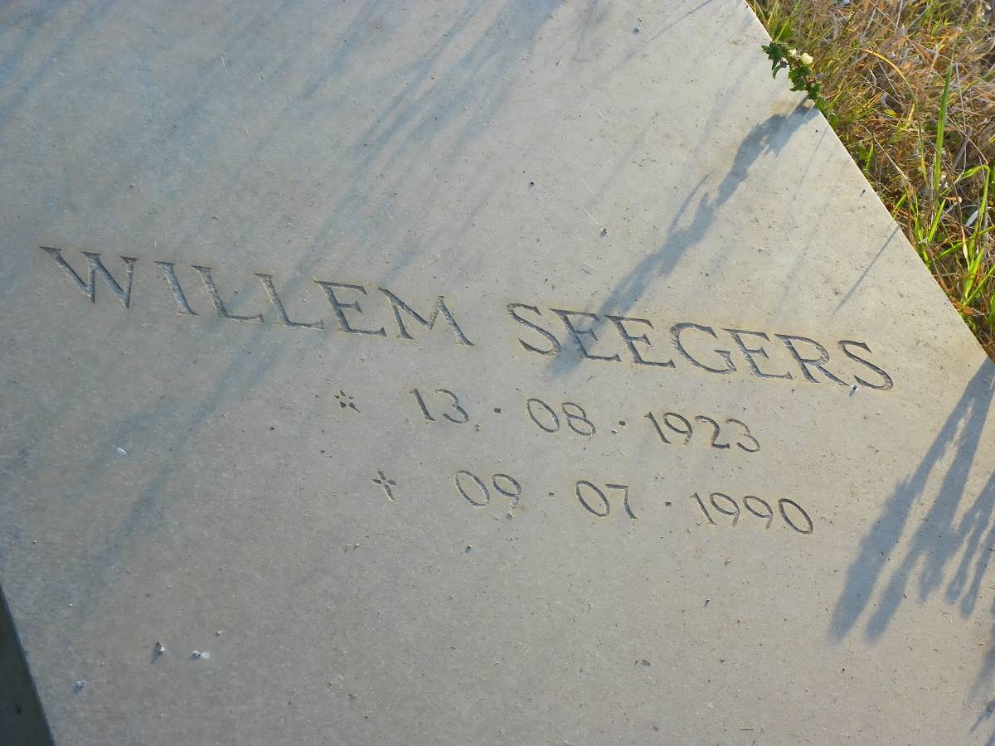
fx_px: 3277
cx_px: 498
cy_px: 373
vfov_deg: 13.0
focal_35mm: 114
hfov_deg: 17.3
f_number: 4
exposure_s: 1/60
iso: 64
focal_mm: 20.2
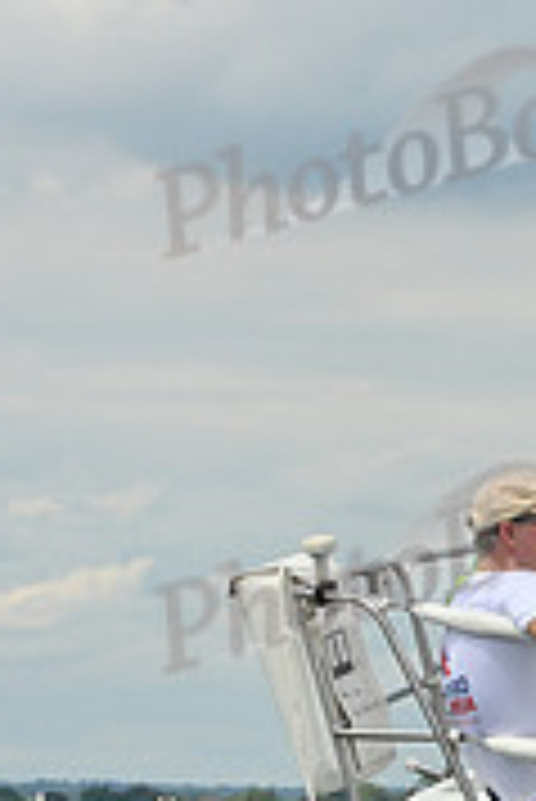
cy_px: 727
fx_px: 5082
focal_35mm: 228
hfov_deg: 5.9
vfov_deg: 9.0
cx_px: 1027
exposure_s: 1/1250
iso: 320
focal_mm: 70
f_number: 9
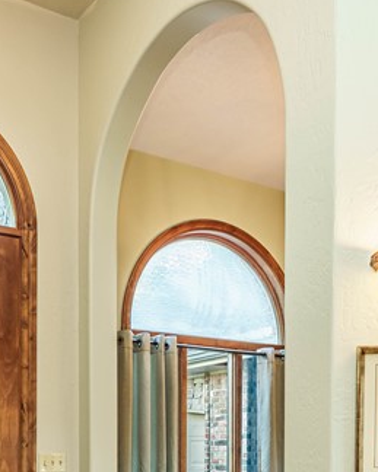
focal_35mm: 44
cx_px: 131
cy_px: 509
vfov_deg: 36.2
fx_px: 616
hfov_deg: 33.9
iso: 200
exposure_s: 1/8
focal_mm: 14
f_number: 7.1
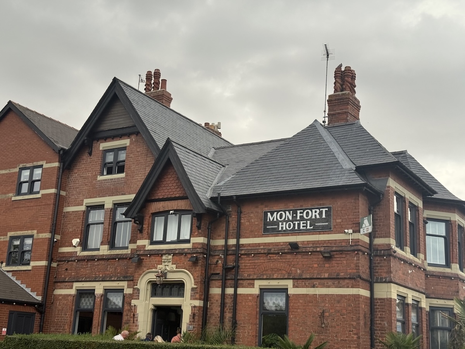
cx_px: 232
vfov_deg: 30.3
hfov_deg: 39.7
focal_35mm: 48
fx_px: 645
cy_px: 174
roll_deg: -3.4
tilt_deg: +14.2
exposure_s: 1/928
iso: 64
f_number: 1.78
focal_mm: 6.76
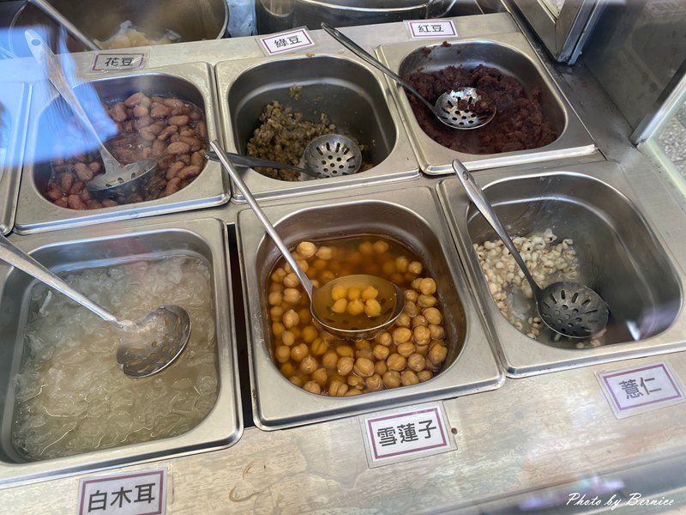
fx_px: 515
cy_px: 258
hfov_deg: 67.3
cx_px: 343
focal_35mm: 26
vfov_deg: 53.1
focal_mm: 4.25
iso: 80
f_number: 1.8
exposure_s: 1/120
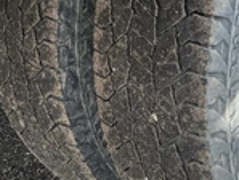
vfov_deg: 18.9
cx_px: 152
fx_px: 539
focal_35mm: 78
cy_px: 93
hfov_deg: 24.9
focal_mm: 3
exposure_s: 1/325
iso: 25
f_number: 1.8
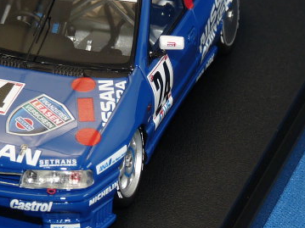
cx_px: 73
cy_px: 63
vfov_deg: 6.9
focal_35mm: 214
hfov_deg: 9.2
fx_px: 1885
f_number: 4
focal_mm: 12.4
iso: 100
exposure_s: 1/40
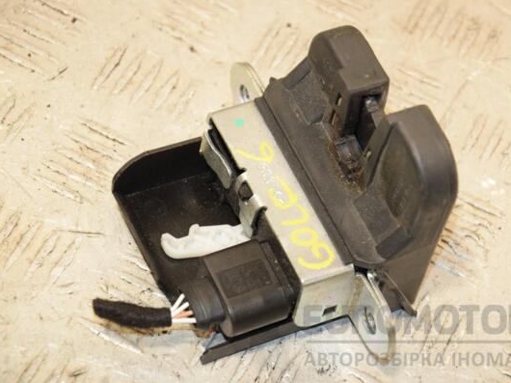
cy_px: 191
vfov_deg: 10.1
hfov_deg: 13.4
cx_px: 285
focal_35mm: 147
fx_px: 2169
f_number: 6.3
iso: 800
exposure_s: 1/200
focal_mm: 90
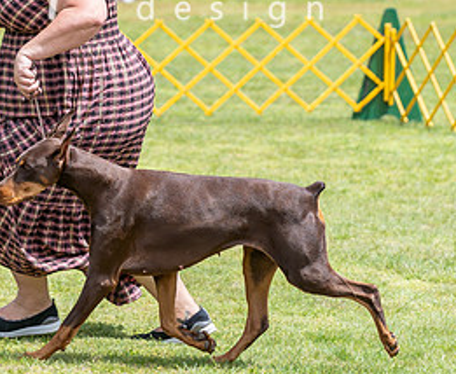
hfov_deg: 6.7
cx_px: 184
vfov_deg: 5.5
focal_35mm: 284
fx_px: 3870
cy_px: 74
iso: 100
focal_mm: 116
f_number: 4
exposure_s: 1/800
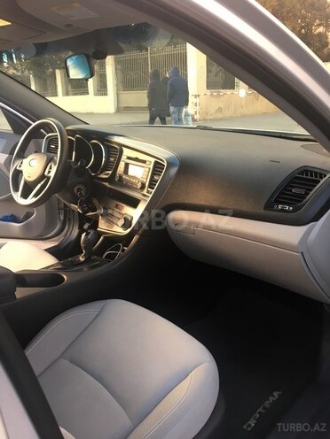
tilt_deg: -17.8
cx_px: 165
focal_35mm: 29
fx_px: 369
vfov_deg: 61.7
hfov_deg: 48.2
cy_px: 220
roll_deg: +2.4
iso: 32
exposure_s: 1/33
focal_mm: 4.15
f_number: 2.2
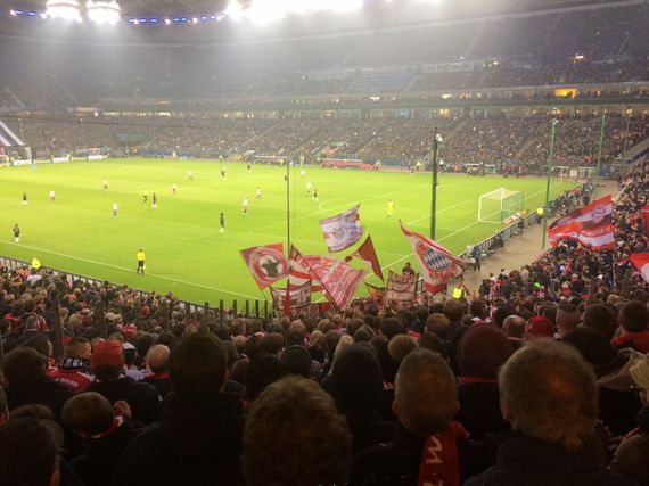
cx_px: 324
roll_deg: +0.4
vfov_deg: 48.2
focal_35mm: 29
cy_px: 243
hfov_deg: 61.7
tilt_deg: -14.9
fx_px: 543
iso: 80
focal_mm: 4.15
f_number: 2.2
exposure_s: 1/30
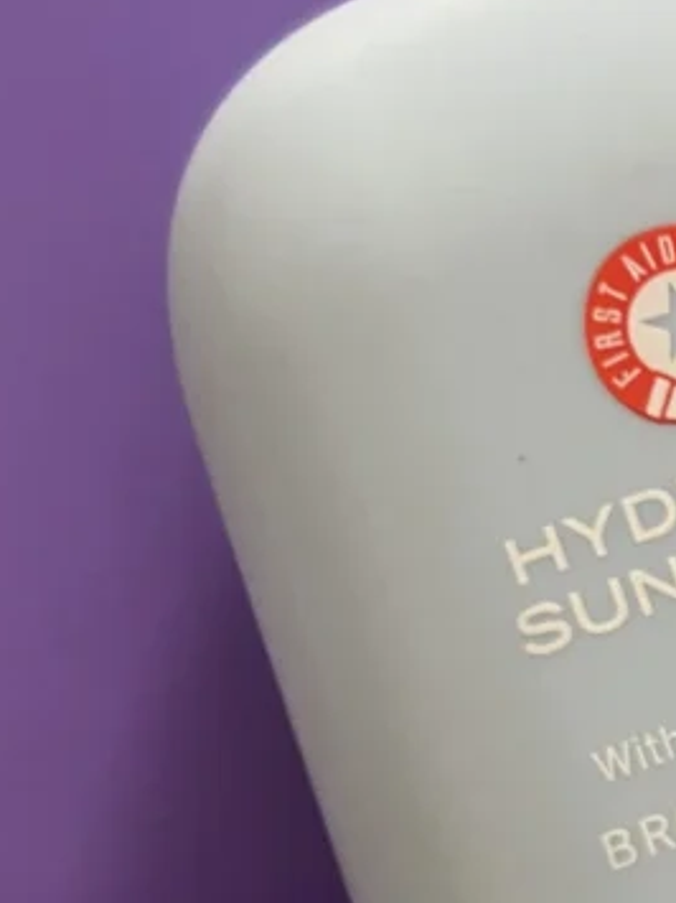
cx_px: 907
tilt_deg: -83.3
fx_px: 2293
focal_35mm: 88
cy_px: 852
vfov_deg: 21.6
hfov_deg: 15.8
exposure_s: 1/60
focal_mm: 5.7
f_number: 1.5
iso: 320
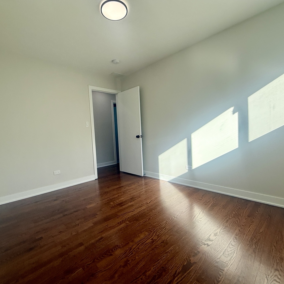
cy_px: 143
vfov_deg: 84.0
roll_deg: +1.8
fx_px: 158
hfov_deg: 83.9
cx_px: 135
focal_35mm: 17
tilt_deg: -4.3
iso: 64
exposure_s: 1/388
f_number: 2.2
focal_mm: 2.22
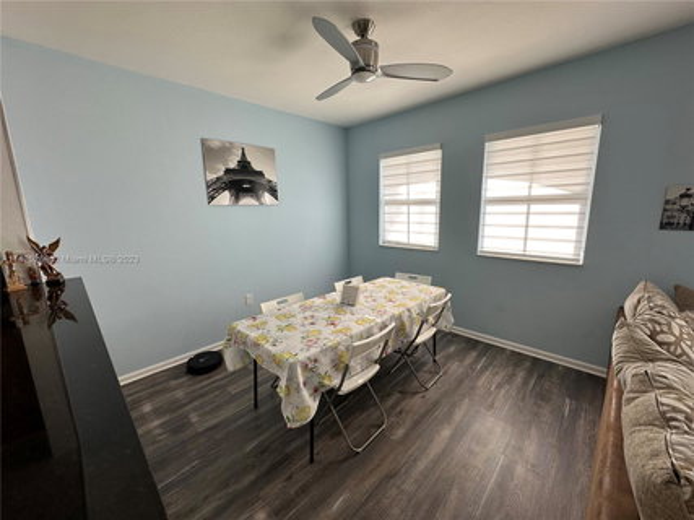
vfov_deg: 85.6
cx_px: 347
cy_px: 260
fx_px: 281
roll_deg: +0.8
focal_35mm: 14
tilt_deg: -11.4
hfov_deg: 102.1
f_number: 2.2
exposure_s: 1/115
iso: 40
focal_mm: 2.22
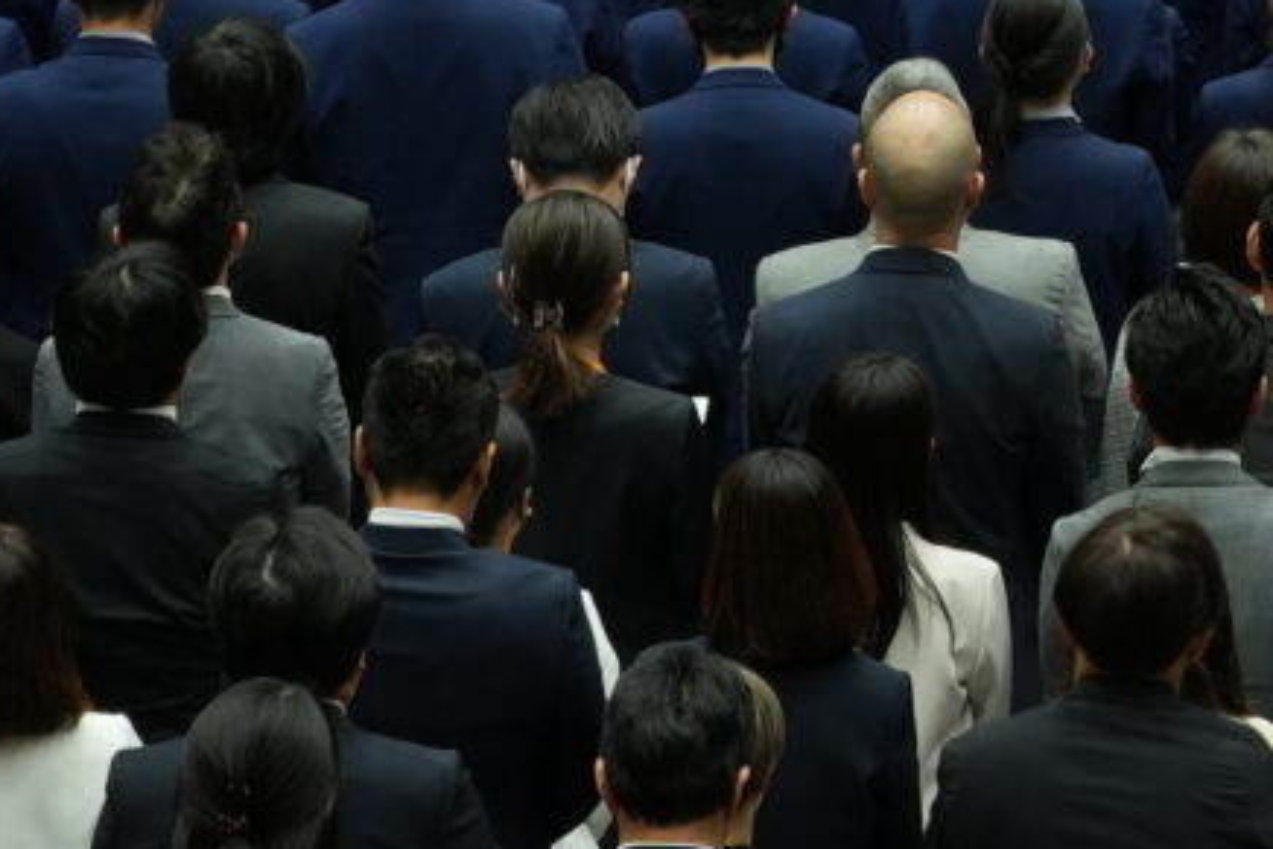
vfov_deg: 4.2
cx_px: 2207
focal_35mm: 317
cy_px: -1227
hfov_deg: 6.4
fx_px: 11213
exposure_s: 1/25
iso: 800
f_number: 7.1
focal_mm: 54
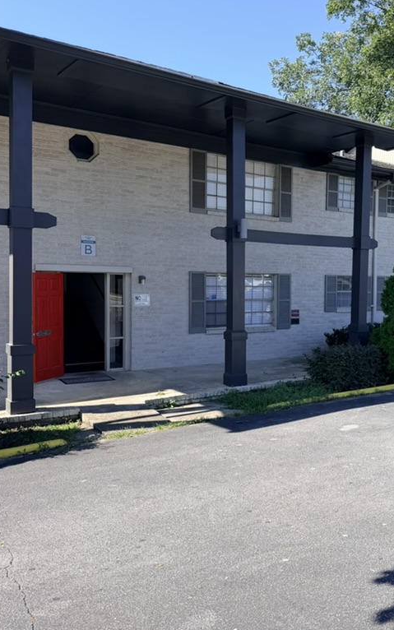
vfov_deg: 56.7
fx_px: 584
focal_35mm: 34
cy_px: 301
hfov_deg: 36.2
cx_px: 307
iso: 80
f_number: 1.78
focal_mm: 6.76
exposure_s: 1/2000
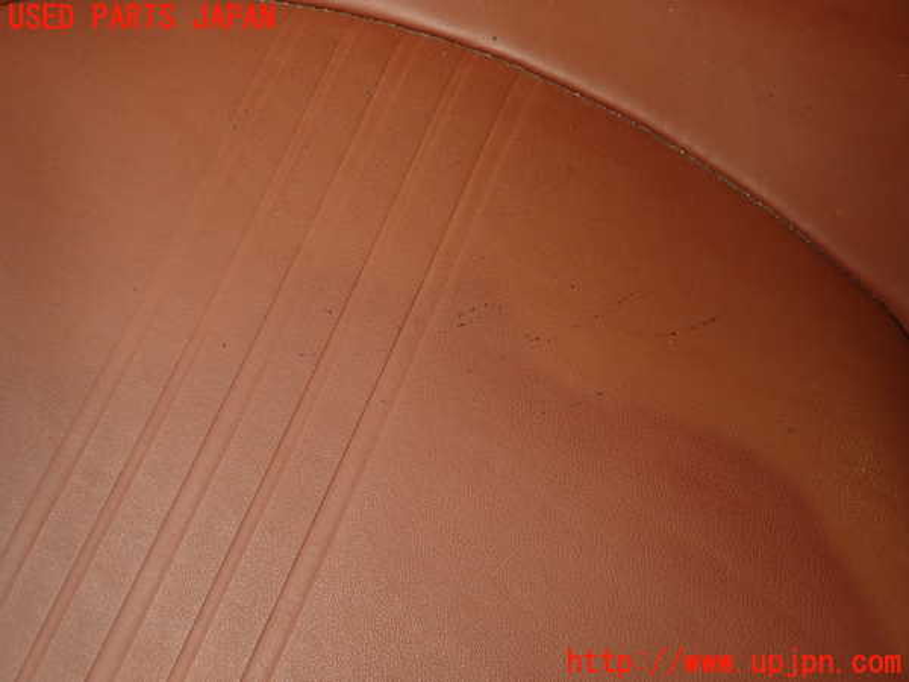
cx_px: 454
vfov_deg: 54.9
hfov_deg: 69.4
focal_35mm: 25
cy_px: 341
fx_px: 656
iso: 125
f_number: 2
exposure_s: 1/60
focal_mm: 4.5
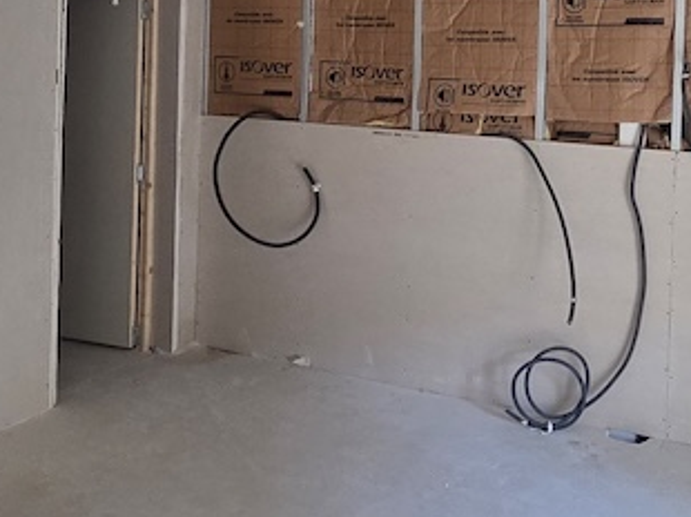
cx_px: 412
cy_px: 60
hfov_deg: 43.7
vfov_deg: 32.1
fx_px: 858
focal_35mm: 43
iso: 200
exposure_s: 1/100
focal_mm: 2.2
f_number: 2.2
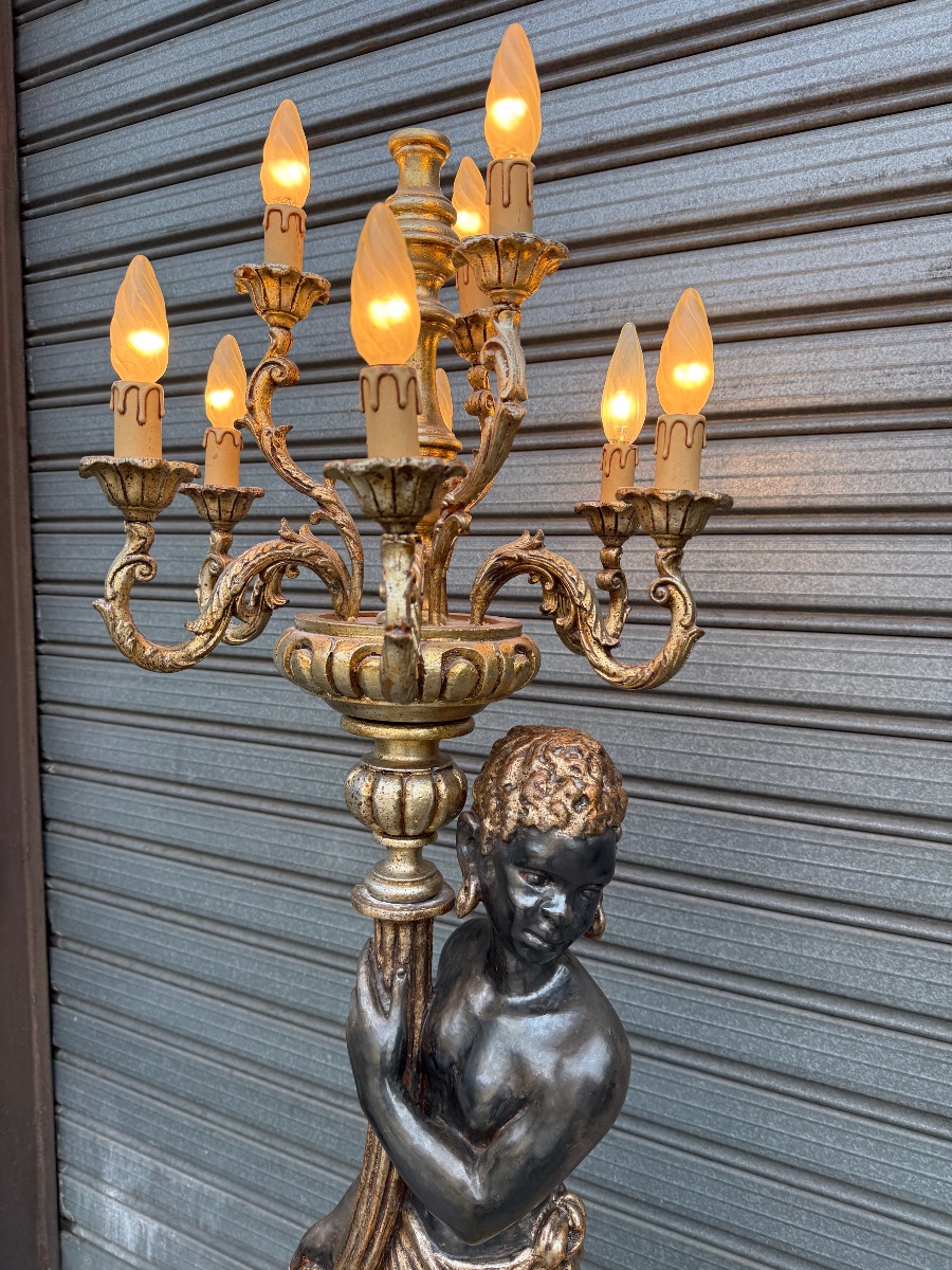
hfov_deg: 56.8
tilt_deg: -4.5
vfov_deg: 71.6
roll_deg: +0.0
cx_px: 476
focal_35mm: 24
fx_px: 880
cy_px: 635
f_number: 1.78
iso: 100
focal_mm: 6.76
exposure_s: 1/245
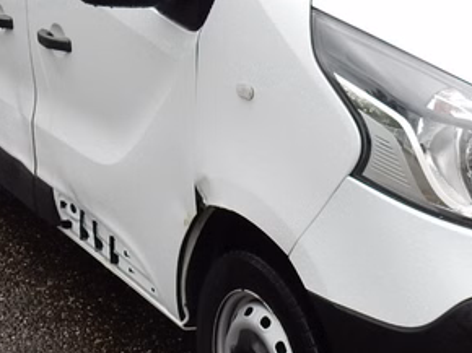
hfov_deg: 27.4
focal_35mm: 69
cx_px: 405
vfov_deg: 21.2
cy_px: 107
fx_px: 940
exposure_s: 1/100
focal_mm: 4.5
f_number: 3.7
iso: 125
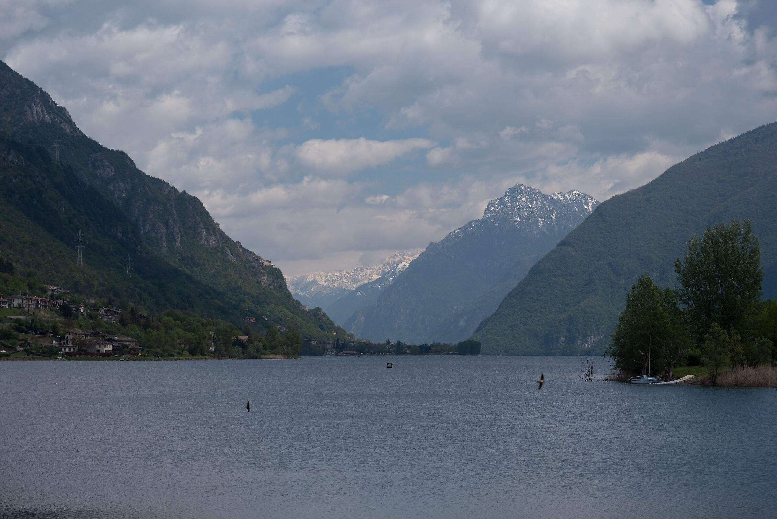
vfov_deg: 13.1
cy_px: 260
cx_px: 388
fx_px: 2267
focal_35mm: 105
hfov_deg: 19.4
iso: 200
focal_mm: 105
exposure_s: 1/320
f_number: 8
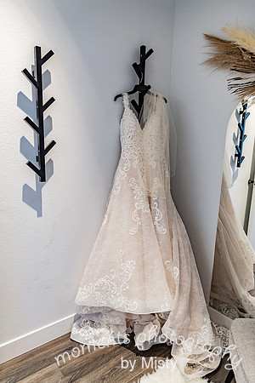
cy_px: 192
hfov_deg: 53.1
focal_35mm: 24
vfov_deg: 73.7
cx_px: 128
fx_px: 255
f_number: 2.8
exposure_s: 1/160
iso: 800
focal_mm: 24
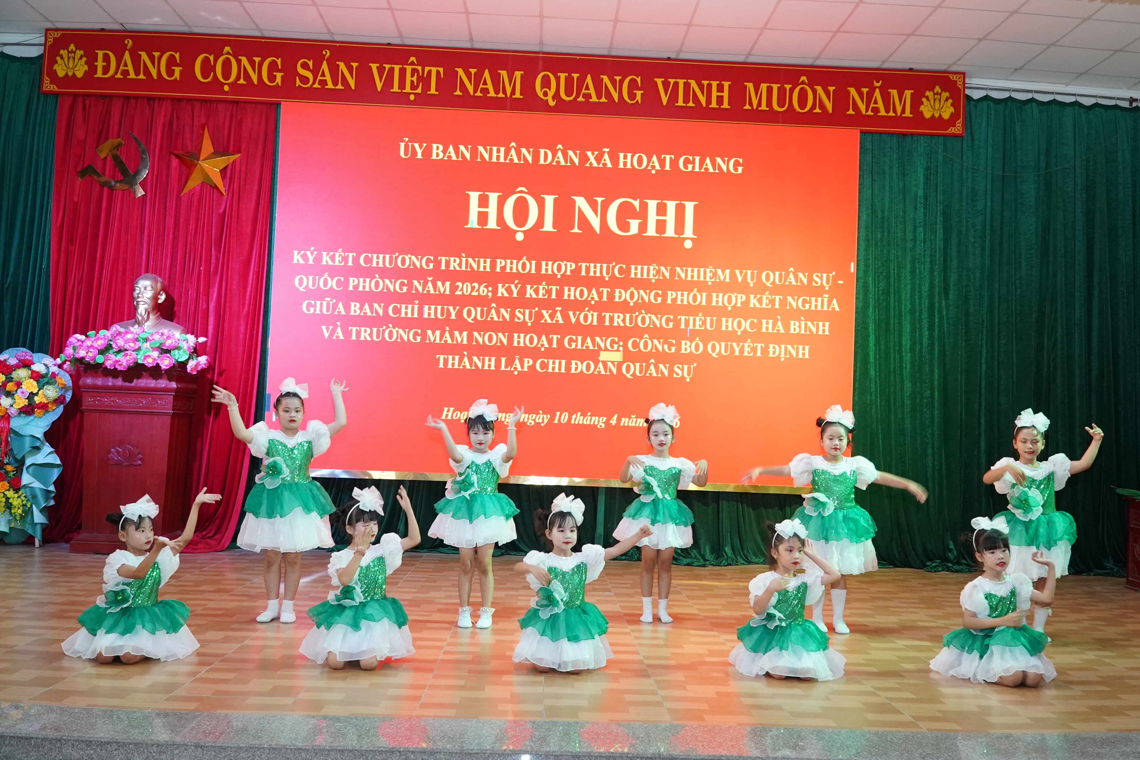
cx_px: 570
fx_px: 950
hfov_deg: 61.9
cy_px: 380
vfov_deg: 43.6
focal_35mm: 30
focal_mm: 20
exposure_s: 1/80
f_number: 6.3
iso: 3200
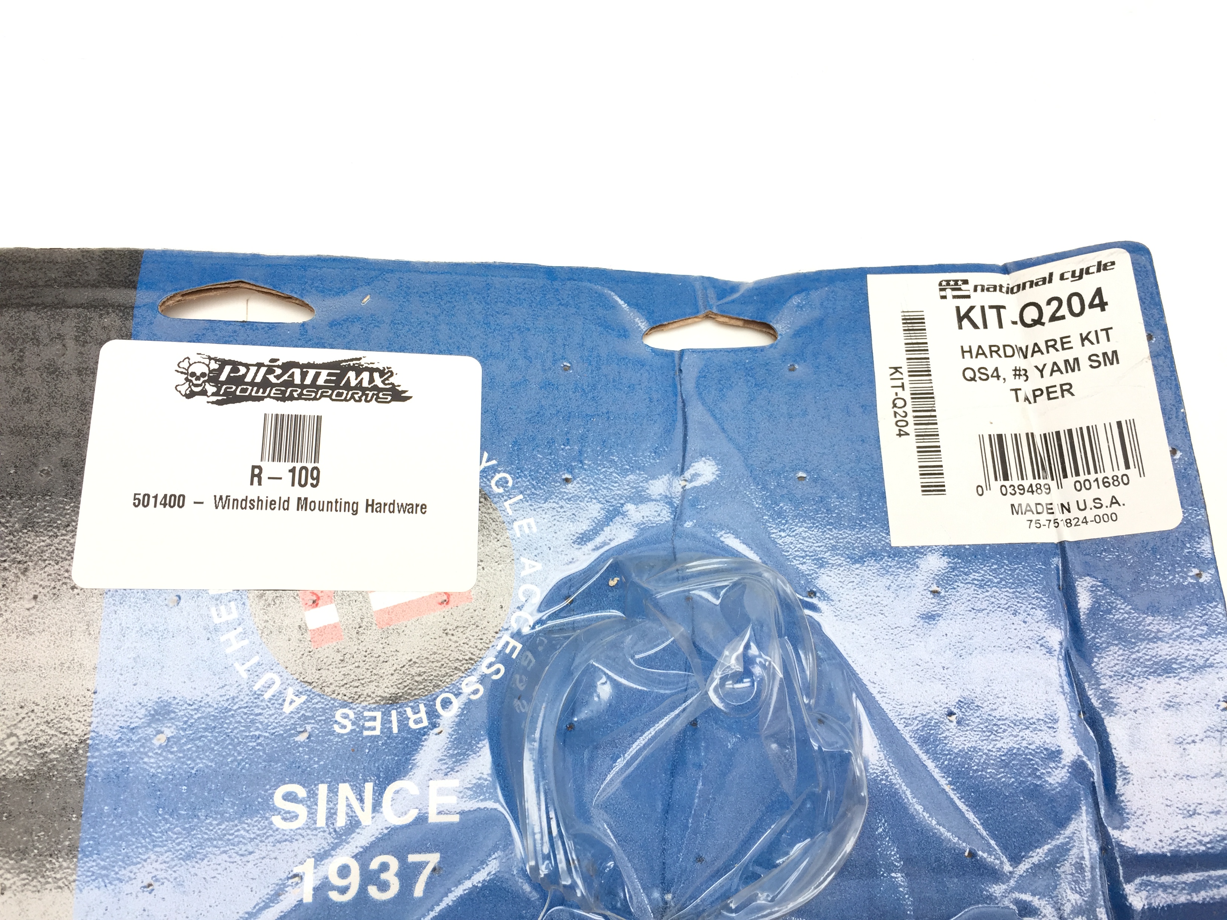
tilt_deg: -74.2
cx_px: 614
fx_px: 1028
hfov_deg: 61.7
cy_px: 460
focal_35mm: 29
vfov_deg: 48.2
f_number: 2.2
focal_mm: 4.15
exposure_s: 1/120
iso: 40
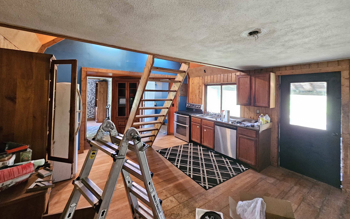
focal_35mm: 14
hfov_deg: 105.3
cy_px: 86
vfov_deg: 77.6
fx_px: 134
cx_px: 175
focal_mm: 2.2
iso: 1000
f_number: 2.2
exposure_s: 1/24
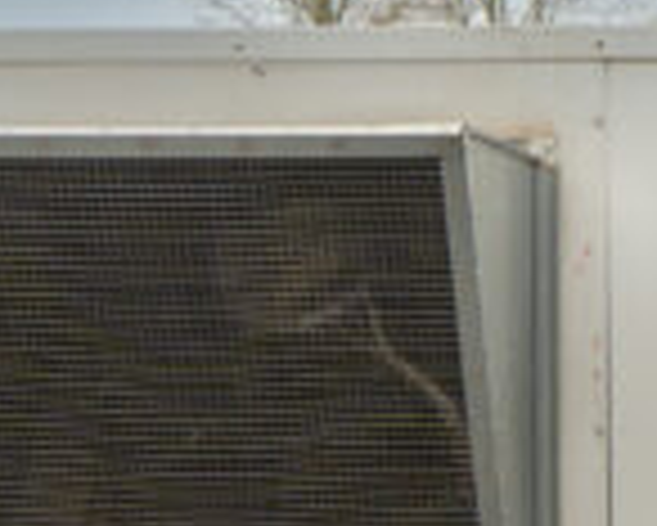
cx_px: 1166
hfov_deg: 8.8
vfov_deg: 7.3
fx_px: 4106
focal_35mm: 211
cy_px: 713
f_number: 4
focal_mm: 32
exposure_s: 1/100
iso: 320
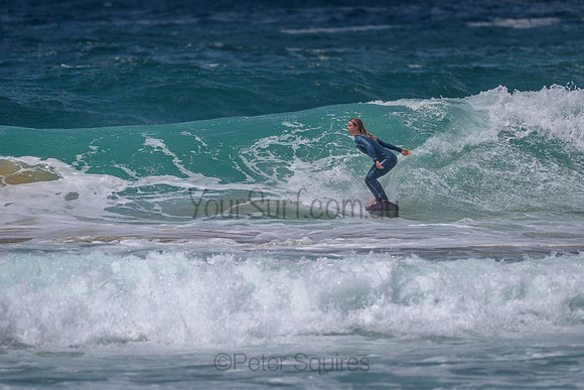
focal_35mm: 614
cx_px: 355
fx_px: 9967
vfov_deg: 2.2
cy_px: 150
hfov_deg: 3.4
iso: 64
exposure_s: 1/2000
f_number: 5.6
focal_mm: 500
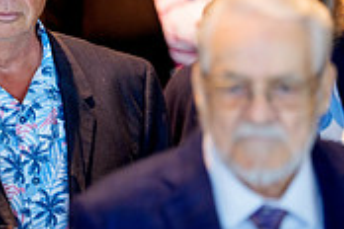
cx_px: 61
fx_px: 3975
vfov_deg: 3.3
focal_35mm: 416
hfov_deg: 5.0
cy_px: 66
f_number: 2
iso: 3200
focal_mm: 125
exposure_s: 1/200
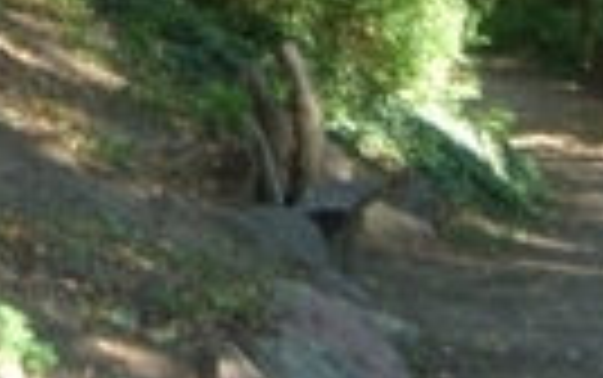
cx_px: 94
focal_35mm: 154
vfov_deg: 8.1
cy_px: -374
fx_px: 2533
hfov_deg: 13.5
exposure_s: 1/49
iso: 64
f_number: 3.5
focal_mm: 6.4
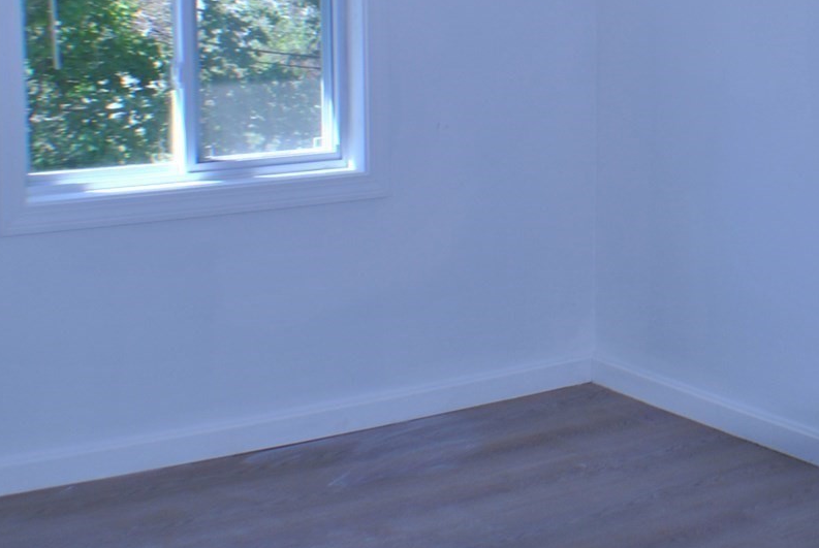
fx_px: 2118
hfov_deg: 21.3
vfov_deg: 14.5
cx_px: 771
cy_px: 4
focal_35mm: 93
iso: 100
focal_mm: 24
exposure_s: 1/100
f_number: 4
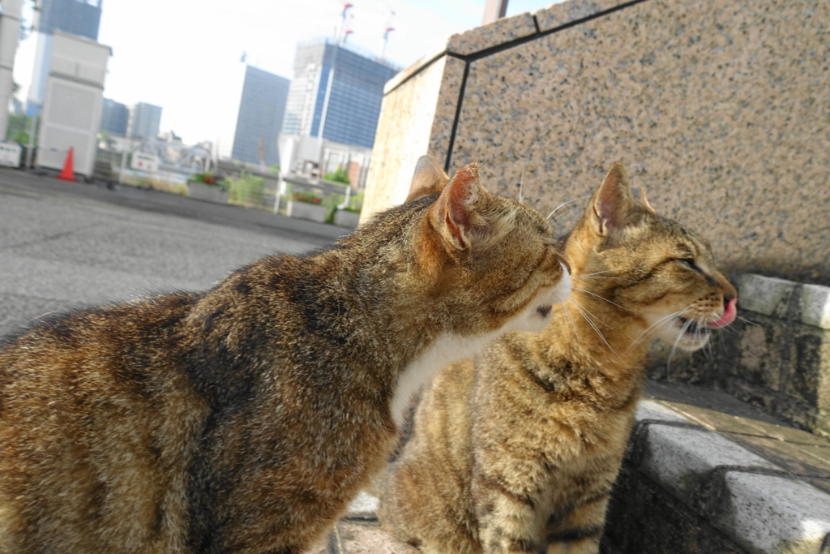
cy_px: 277
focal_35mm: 24
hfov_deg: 73.7
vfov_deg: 53.1
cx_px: 415
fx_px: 553
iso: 125
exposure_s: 1/250
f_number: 4
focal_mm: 8.8
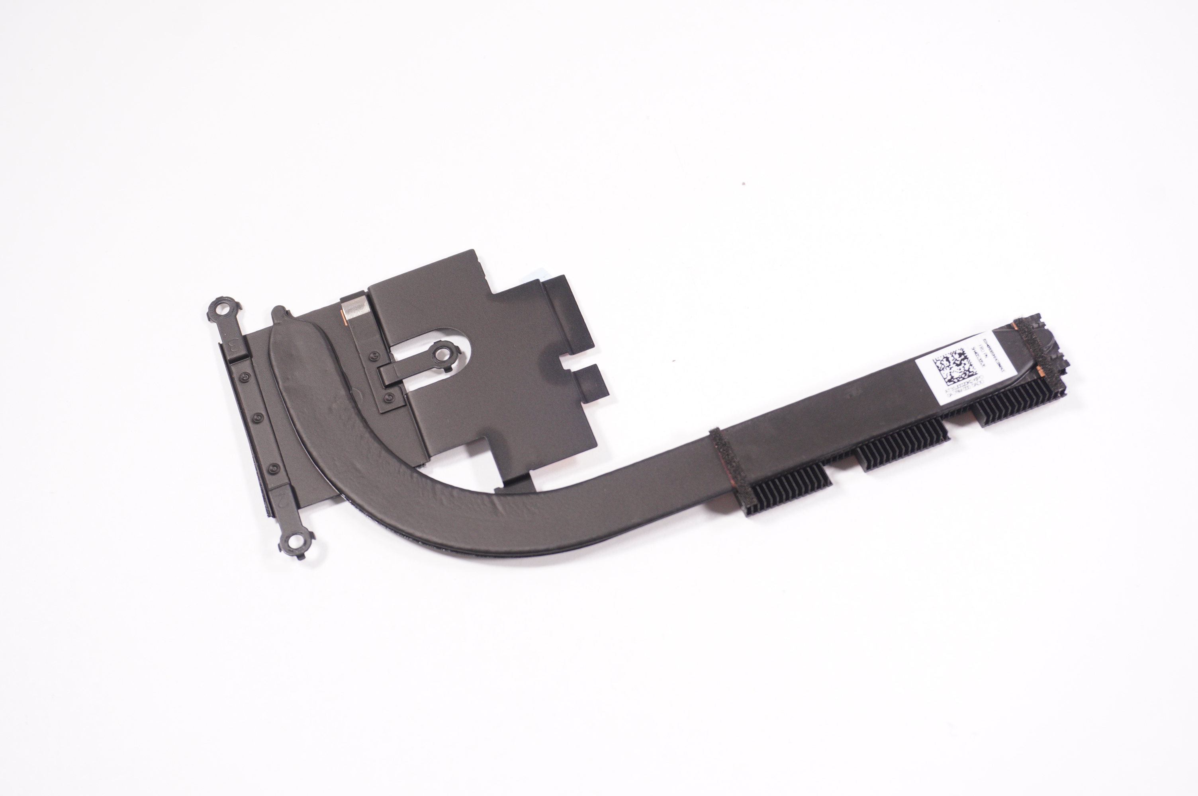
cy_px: 398
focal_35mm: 48
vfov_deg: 28.0
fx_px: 1596
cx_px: 599
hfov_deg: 41.1
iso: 500
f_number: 5.6
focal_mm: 32
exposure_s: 1/100
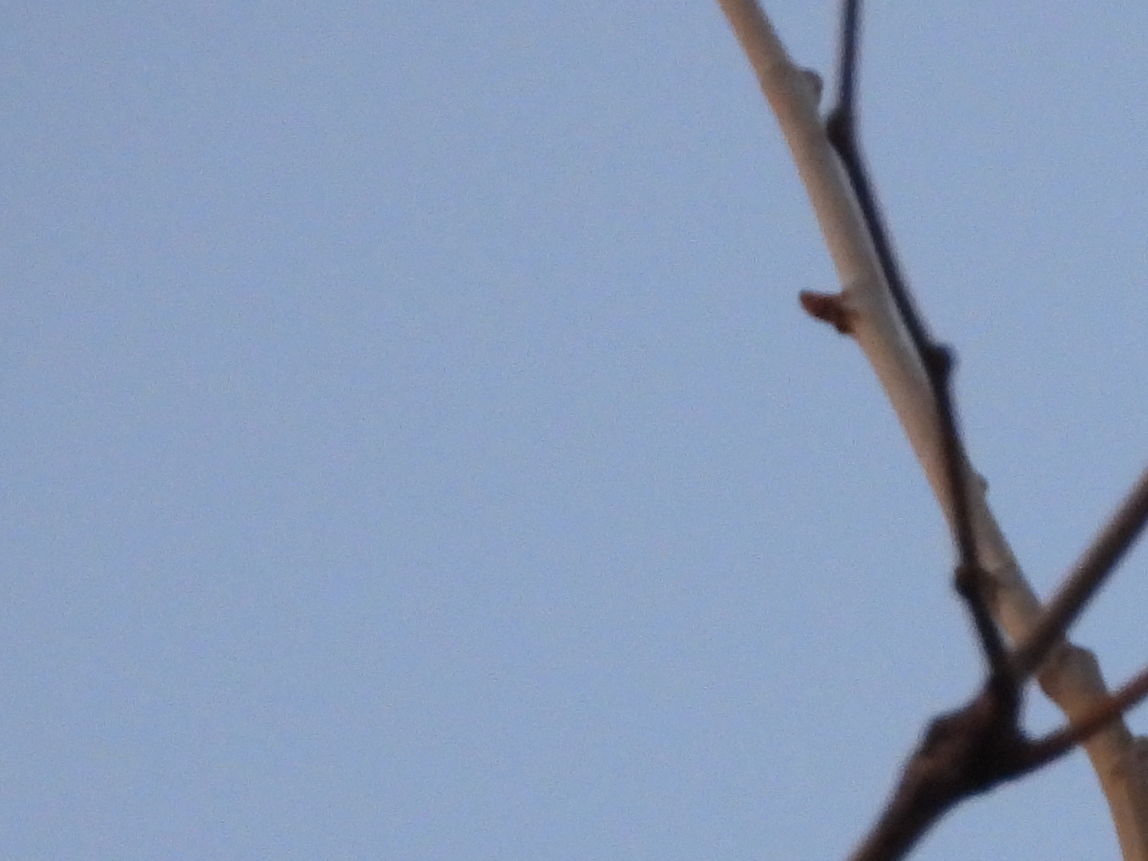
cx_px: 1847
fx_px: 107170
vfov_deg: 0.5
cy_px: 1330
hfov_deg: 0.6
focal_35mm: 3231
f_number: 5.6
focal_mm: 180
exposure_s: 1/125
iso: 450
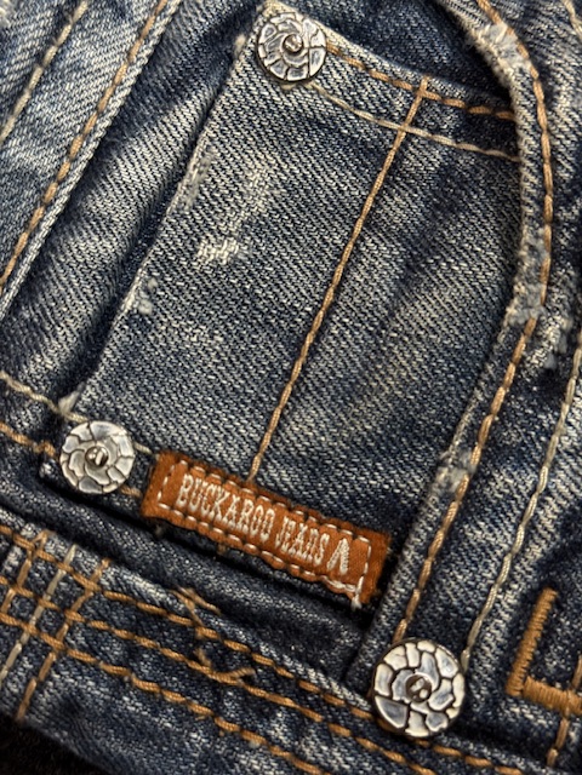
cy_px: 388
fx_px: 1076
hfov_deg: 30.3
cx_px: 291
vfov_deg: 39.7
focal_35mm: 48
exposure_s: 1/50
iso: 125
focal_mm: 6.76
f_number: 1.78
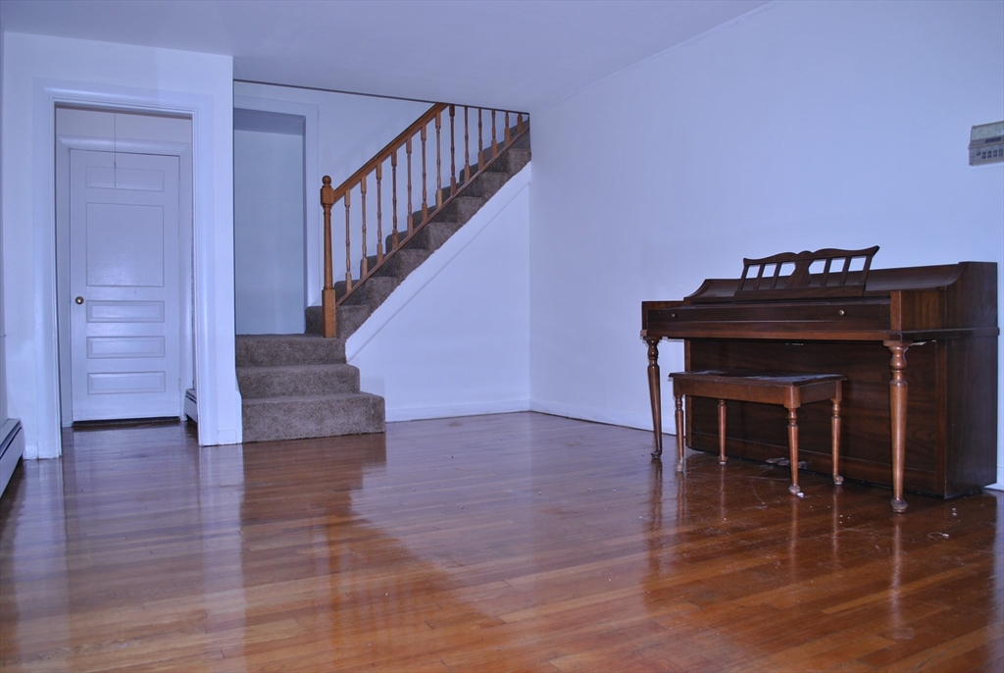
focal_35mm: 27
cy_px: 336
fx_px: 754
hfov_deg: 67.3
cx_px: 502
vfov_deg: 48.1
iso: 100
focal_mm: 18
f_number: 3.5
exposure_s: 1/100
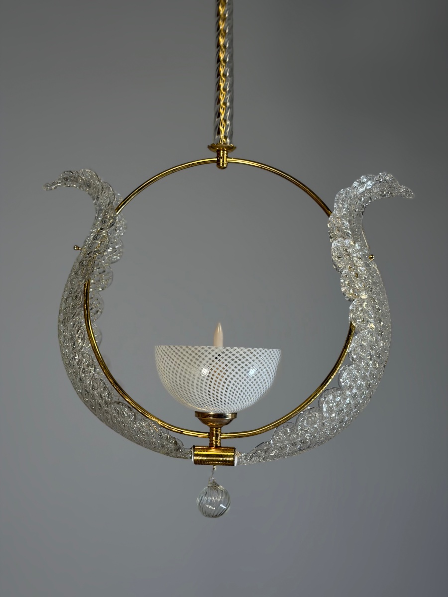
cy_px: 298
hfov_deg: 30.3
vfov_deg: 39.7
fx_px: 828
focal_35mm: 48
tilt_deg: +8.4
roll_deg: +1.0
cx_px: 224
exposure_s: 1/100
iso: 80
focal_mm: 6.76
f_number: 1.78
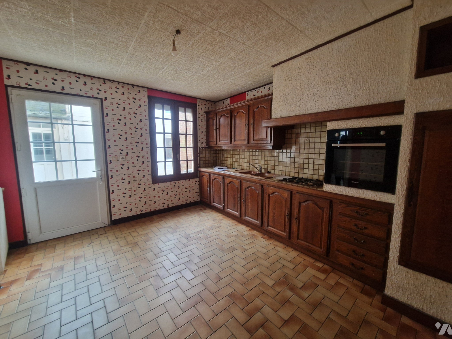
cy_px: 170
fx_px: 170
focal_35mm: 13
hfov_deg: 106.2
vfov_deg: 89.9
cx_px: 226
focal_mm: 2.2
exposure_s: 1/33
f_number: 2.2
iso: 400
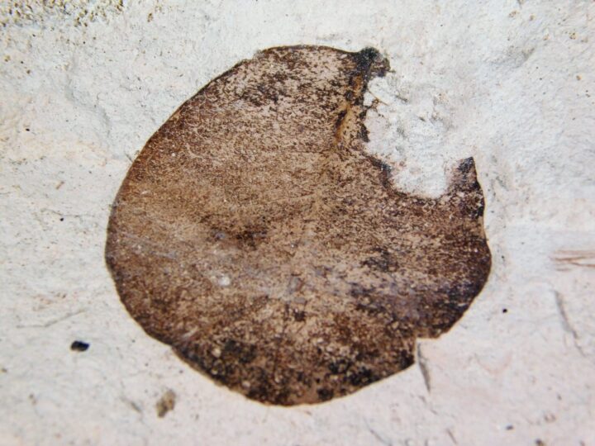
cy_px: 223
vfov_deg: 5.6
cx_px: 298
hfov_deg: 7.4
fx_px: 4572
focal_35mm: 266
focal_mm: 47.2
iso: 125
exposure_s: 1/125
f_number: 5.7
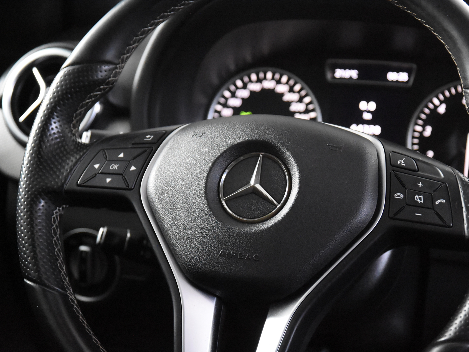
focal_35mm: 95
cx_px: 257
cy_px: 176
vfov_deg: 15.6
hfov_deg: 20.6
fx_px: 1287
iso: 10000
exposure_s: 1/100
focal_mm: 58
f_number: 4
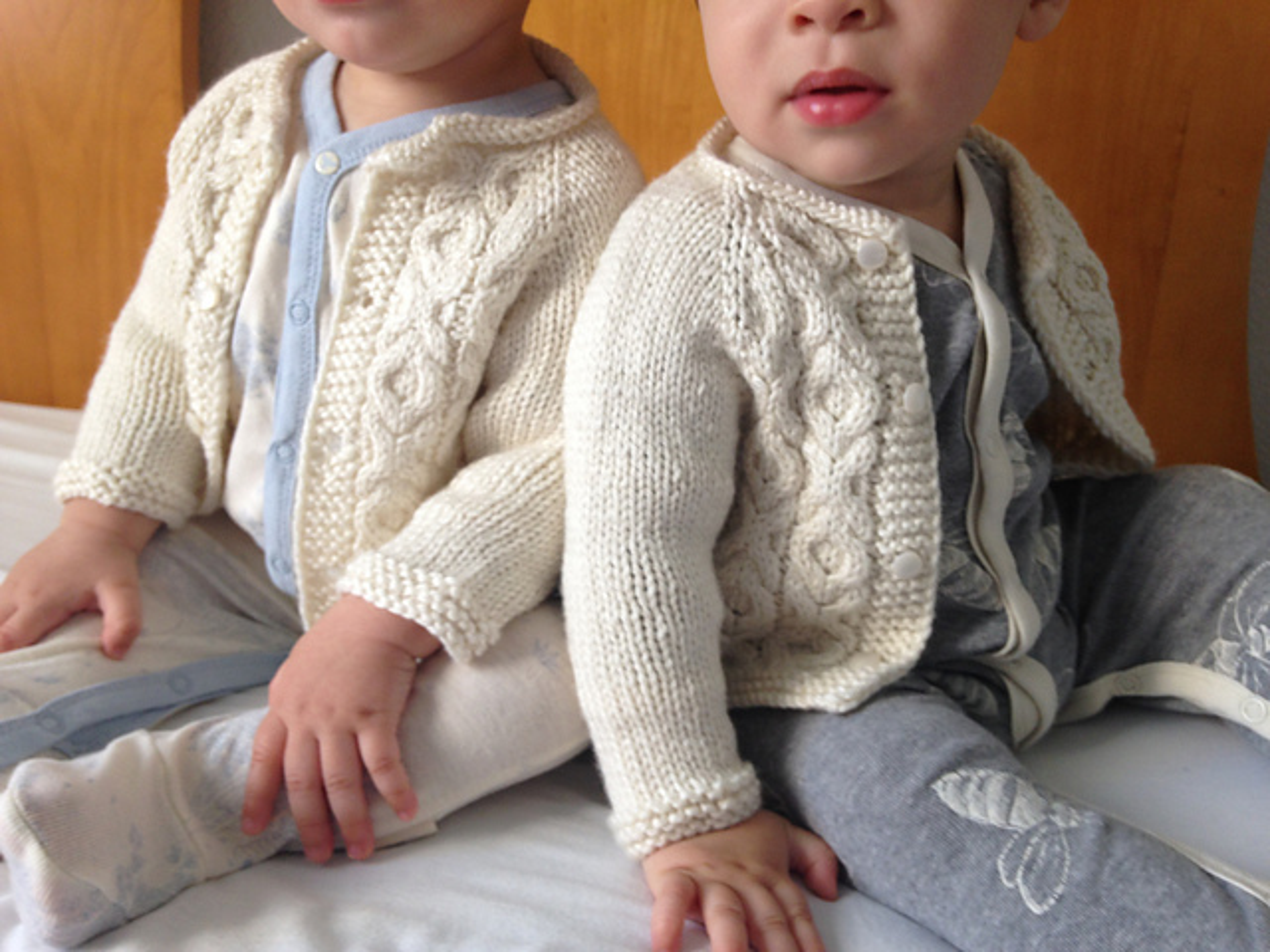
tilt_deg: -17.6
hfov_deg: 55.4
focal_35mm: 33
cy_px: 476
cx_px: 635
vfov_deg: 42.9
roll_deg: -4.4
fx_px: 1211
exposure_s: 1/24
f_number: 2.4
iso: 50
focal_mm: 4.12
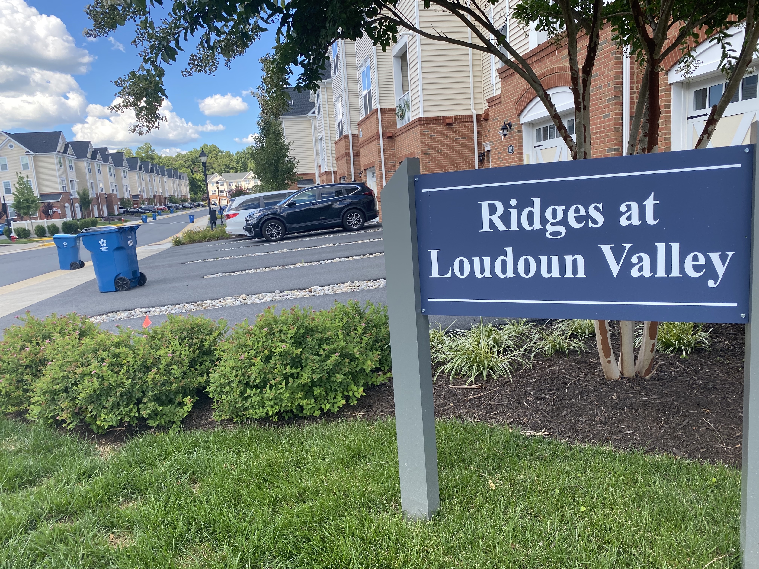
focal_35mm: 26
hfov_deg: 67.3
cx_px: 380
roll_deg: +3.8
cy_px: 284
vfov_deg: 53.1
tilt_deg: -8.7
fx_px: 570
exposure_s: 1/606
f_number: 1.8
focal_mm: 4.25
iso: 32
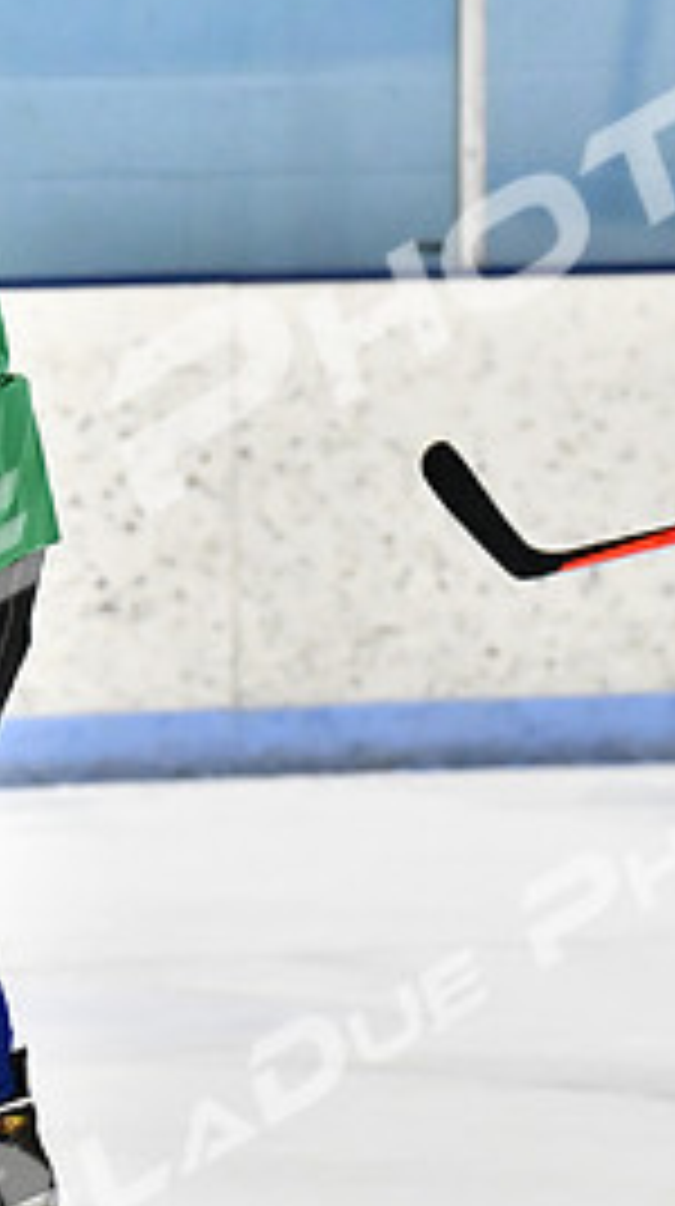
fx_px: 14149
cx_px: -140
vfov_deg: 4.9
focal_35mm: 443
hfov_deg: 2.7
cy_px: 583
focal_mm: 130
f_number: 2.8
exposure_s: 1/1600
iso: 6400
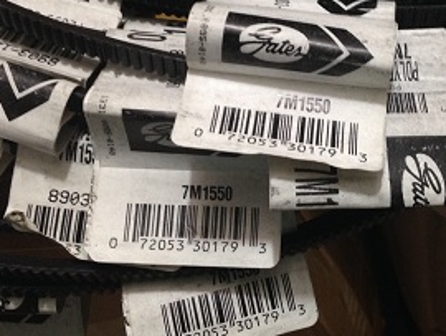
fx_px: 787
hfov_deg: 31.4
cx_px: 291
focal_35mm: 61
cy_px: 90
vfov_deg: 23.8
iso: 125
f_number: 2.4
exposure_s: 1/20
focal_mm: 4.12
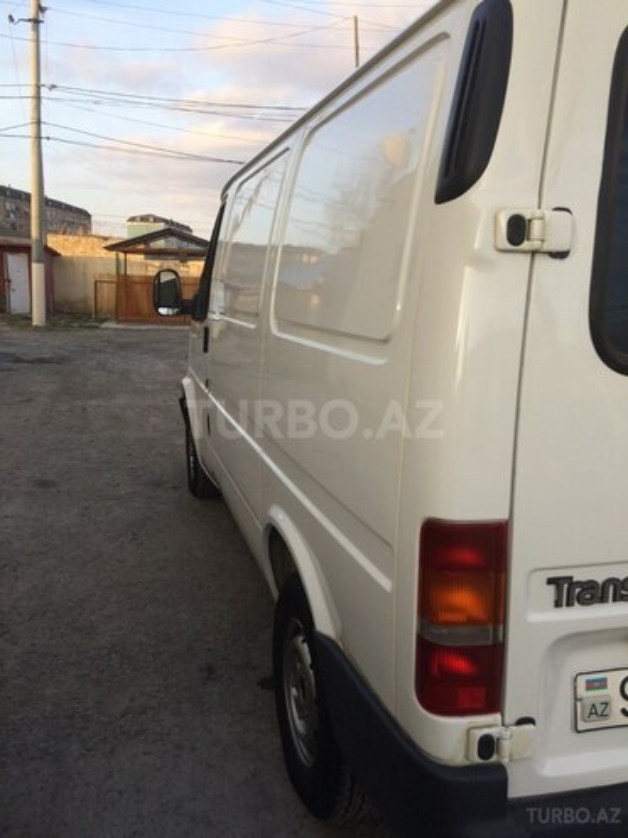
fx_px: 701
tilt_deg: -14.1
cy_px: 419
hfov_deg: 48.2
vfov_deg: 61.7
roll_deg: -2.6
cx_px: 314
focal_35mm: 29
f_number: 2.2
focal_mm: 4.15
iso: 32
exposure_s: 1/461
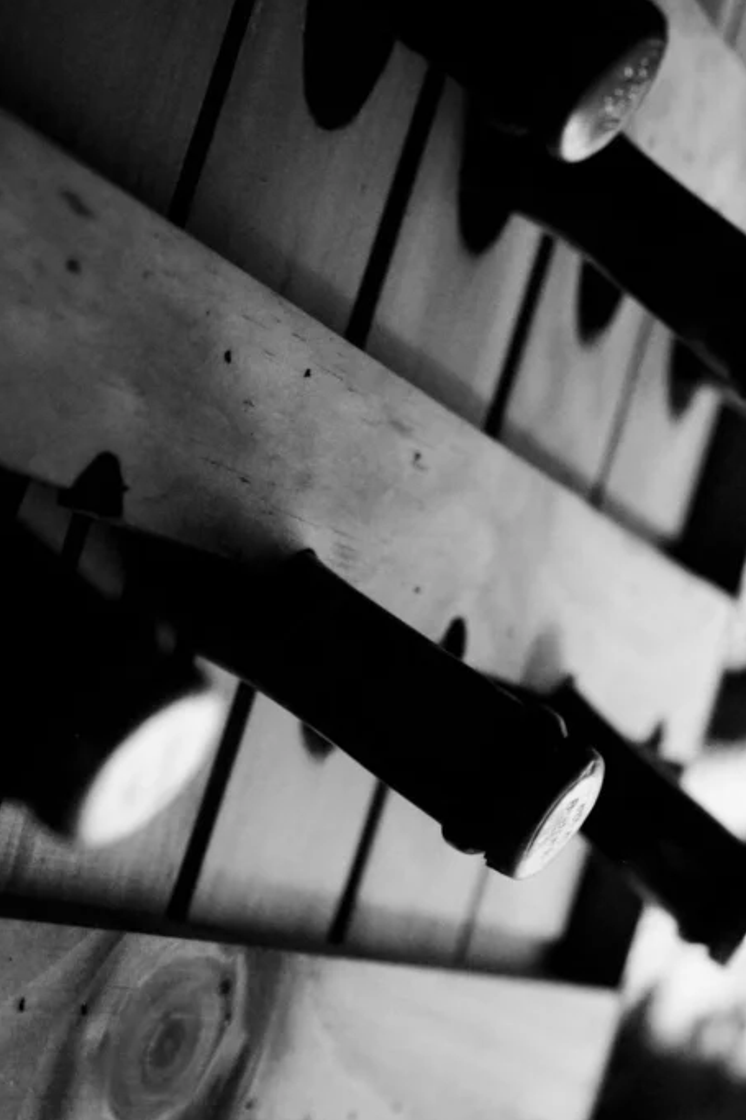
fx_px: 2985
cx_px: 476
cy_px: 823
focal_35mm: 96
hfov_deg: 14.2
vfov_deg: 21.1
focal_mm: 42.5
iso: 8000
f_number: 4
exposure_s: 1/60
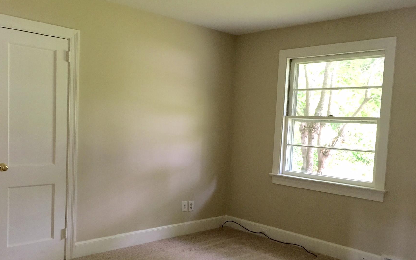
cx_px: 215
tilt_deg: -4.3
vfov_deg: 35.2
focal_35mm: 36
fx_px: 408
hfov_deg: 54.0
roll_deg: -4.5
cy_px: 155
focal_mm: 4.15
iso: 80
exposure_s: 1/15
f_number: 2.2
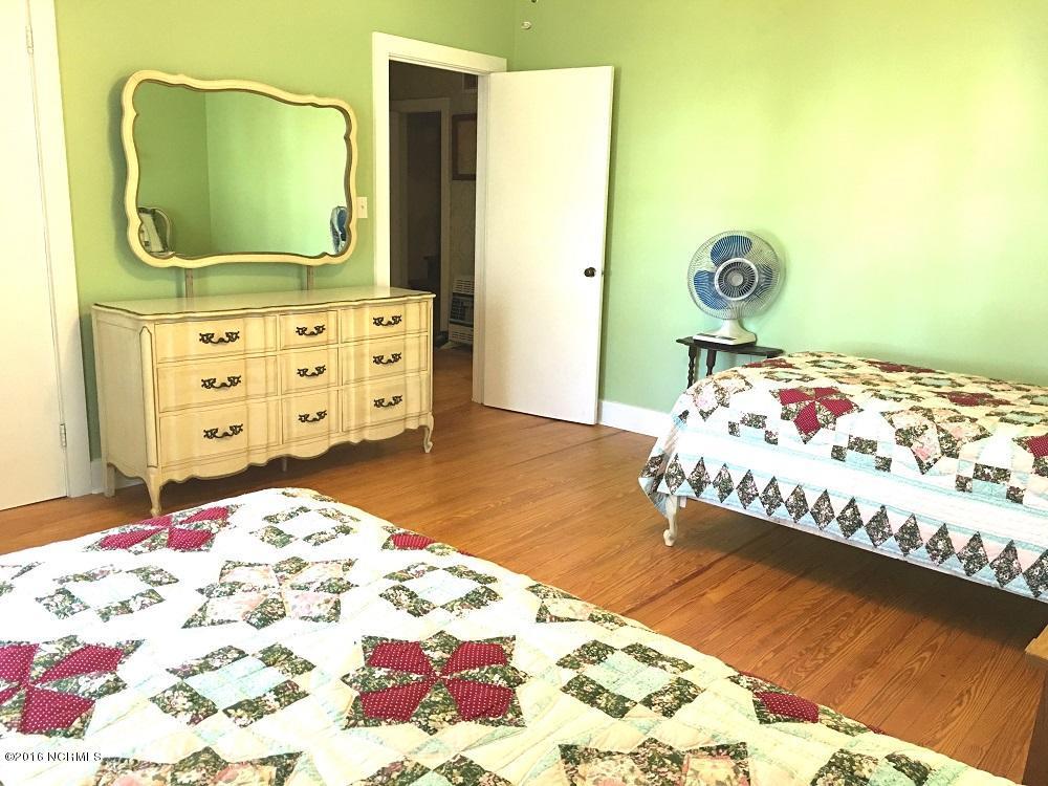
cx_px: 524
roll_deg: -1.3
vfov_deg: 48.2
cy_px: 393
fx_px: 878
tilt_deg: -11.9
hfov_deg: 61.7
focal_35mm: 29
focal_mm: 4.15
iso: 100
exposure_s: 1/15
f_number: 2.2
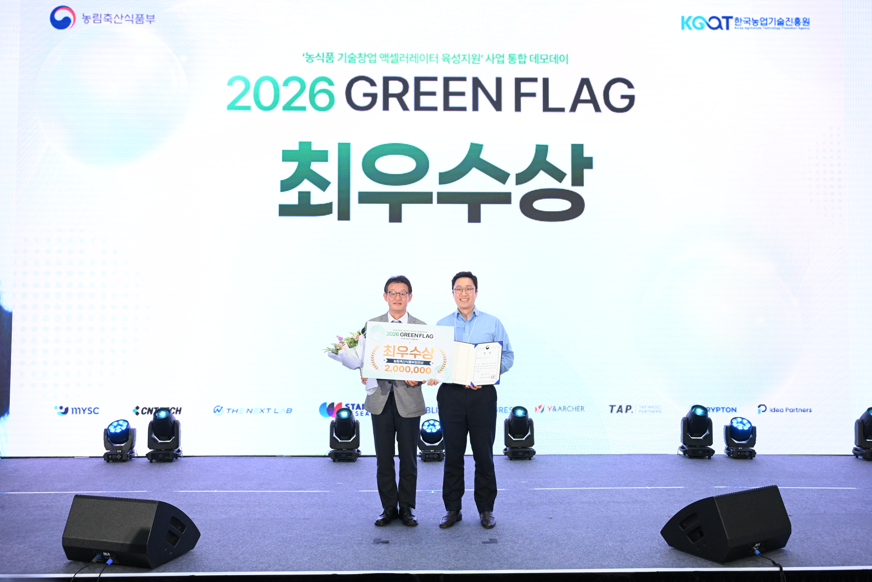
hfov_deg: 61.9
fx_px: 727
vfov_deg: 43.6
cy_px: 291
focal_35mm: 30
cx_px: 436
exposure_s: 1/250
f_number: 4.5
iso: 3200
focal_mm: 30
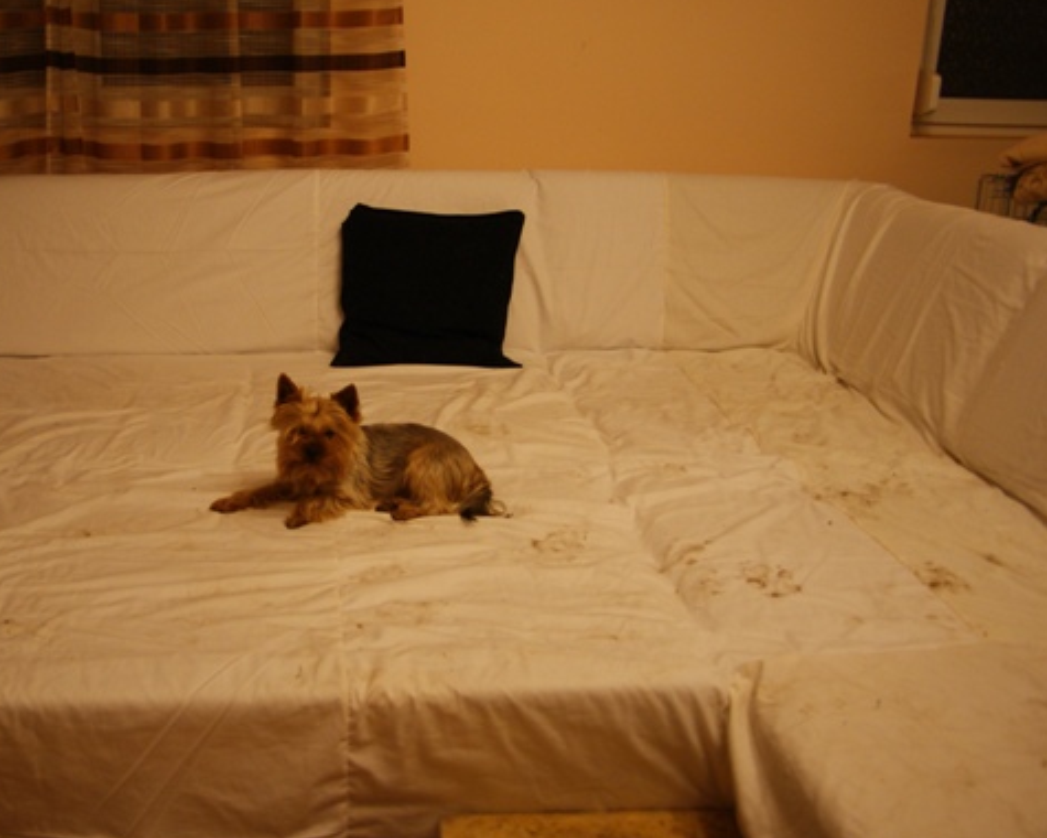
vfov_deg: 43.3
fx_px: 1054
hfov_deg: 52.2
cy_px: 384
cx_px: 386
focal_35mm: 34
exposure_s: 1/30
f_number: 3.5
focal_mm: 18
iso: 400
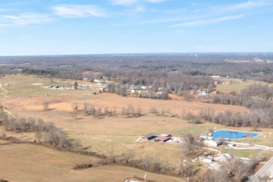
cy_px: 197
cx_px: 9
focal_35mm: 61
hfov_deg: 30.8
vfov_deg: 21.2
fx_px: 463
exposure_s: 1/400
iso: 800
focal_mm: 10.26
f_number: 8
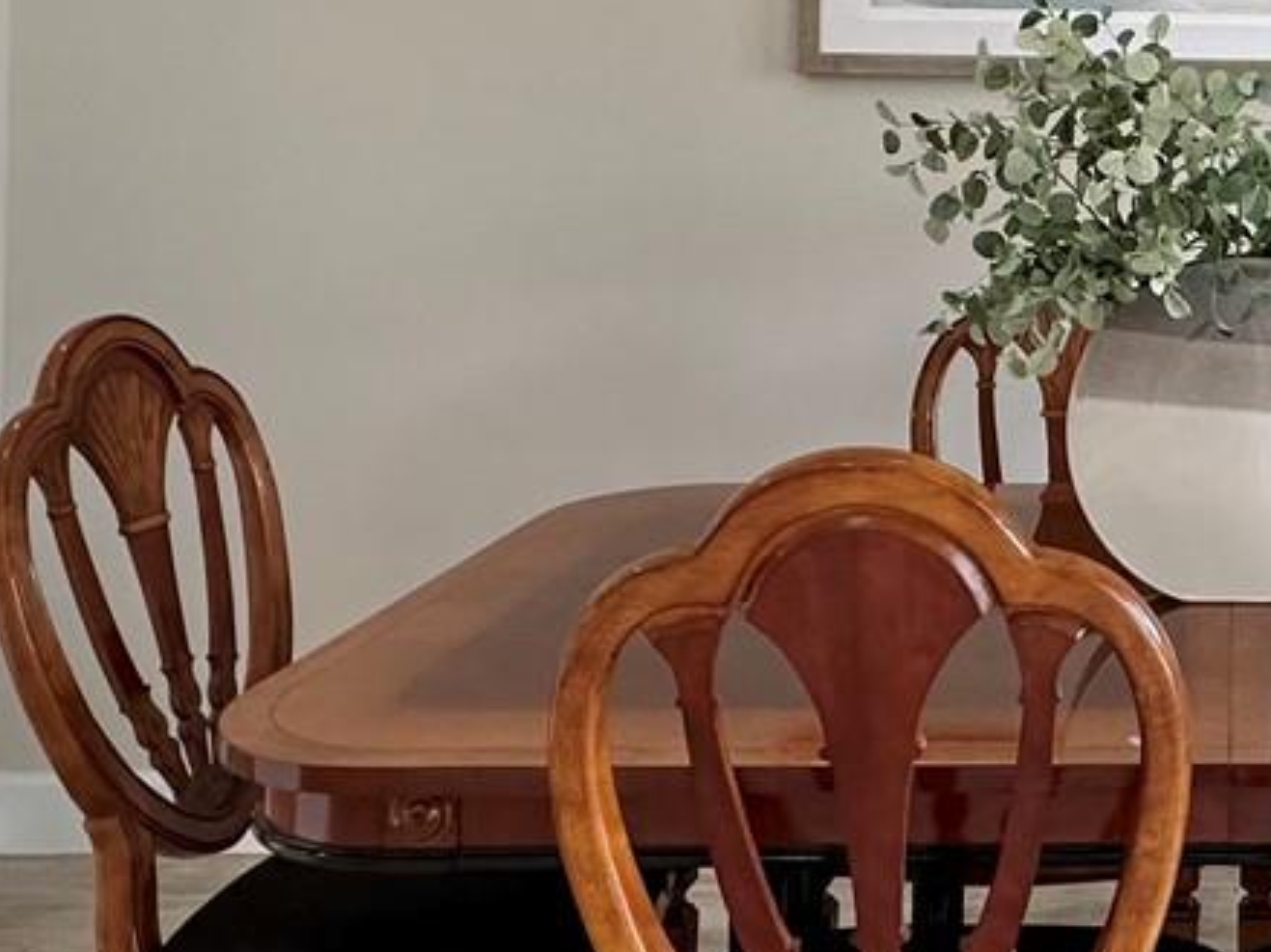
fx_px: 1872
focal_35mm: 51
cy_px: 69
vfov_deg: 27.4
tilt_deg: +1.4
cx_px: 1343
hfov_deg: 33.4
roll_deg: -0.5
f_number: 2.2
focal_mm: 2.22
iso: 200
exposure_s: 1/60
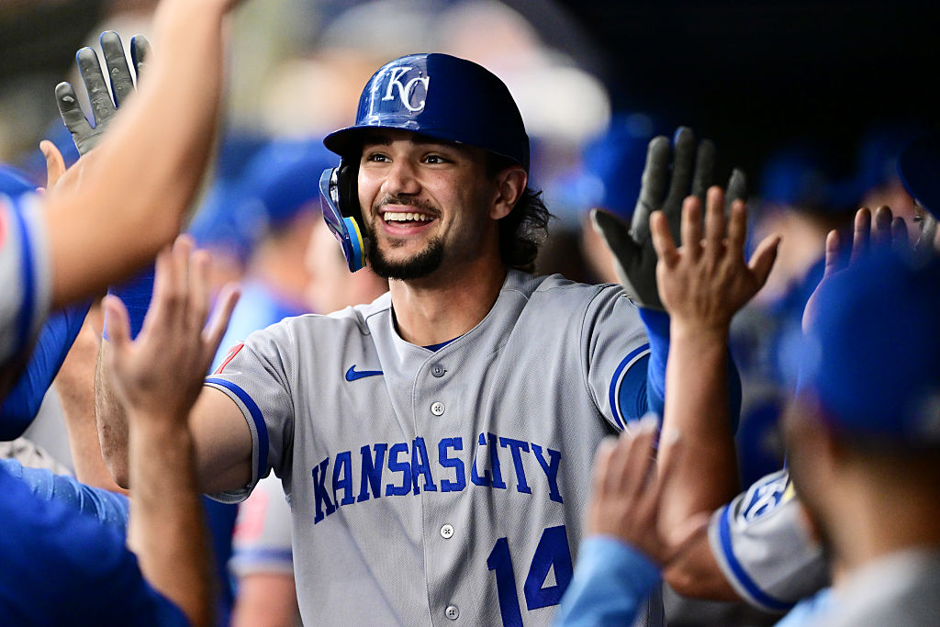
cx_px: 470
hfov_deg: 5.2
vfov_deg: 3.4
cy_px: 314
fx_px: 10445
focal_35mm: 400
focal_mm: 400
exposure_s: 1/1000
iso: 3200
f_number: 2.8
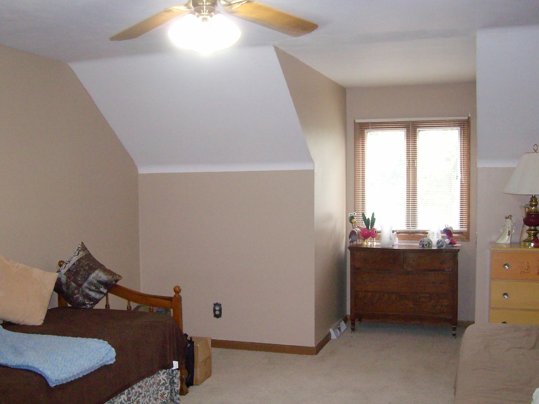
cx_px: 256
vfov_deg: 37.7
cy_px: 211
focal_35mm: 38
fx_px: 592
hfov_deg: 49.0
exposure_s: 1/40
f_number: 2.8
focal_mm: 5.8
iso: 320
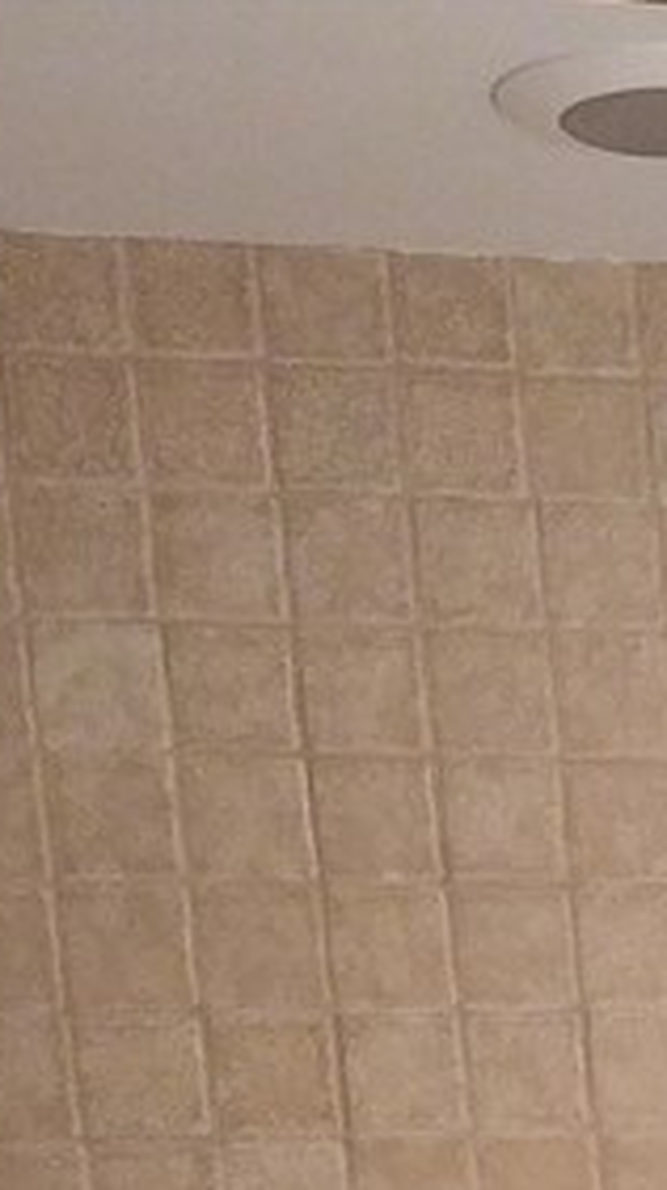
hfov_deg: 10.8
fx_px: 3248
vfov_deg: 19.0
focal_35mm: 103
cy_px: 1612
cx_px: 1288
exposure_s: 1/15
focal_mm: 4.2
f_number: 1.7
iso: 200
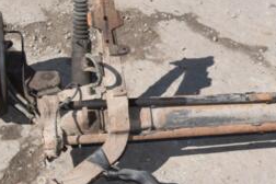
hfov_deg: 20.0
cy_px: 110
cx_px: 244
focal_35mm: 100
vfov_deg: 13.7
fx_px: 767
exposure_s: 1/200
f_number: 25
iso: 800
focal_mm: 28
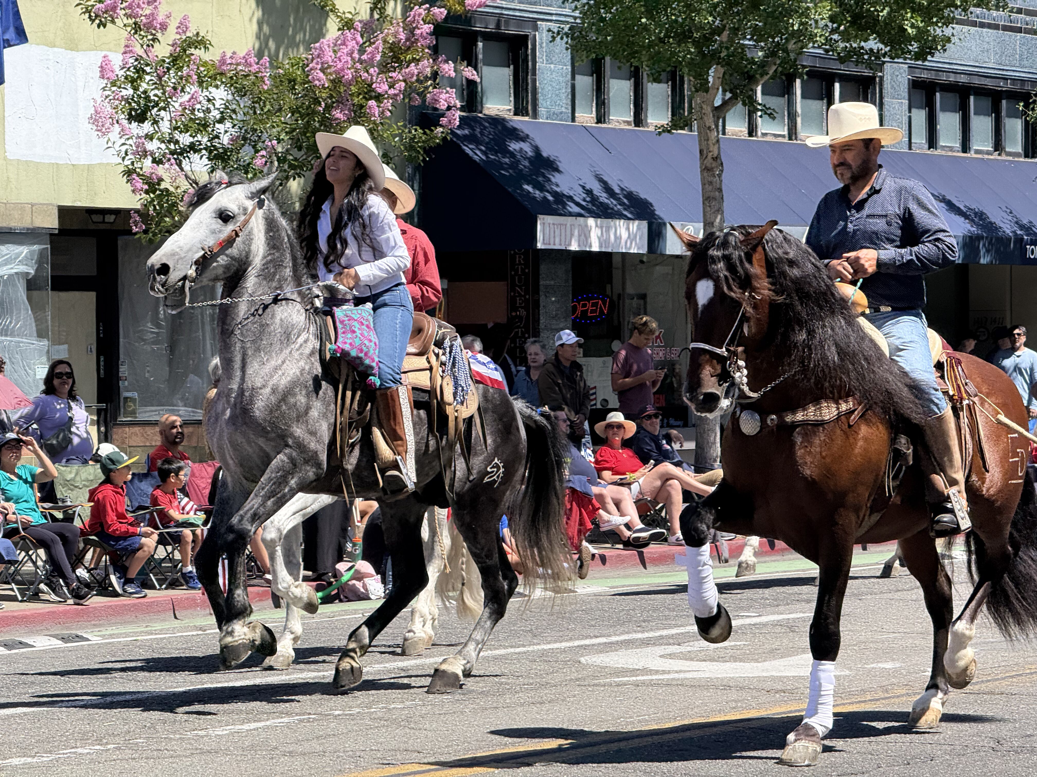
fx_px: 3595
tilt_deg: -0.8
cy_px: 388
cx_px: 518
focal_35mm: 120
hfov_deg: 16.4
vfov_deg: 12.3
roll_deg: +0.8
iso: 64
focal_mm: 15.66
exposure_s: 1/1206
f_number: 2.8
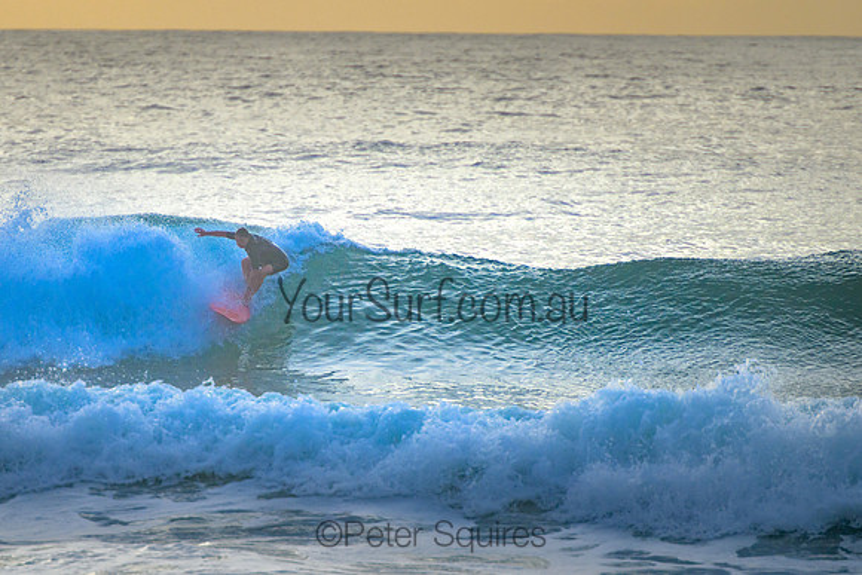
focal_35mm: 550
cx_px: 329
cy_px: 284
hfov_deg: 3.7
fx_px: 13167
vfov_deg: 2.5
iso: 720
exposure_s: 1/2000
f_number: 5.6
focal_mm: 400
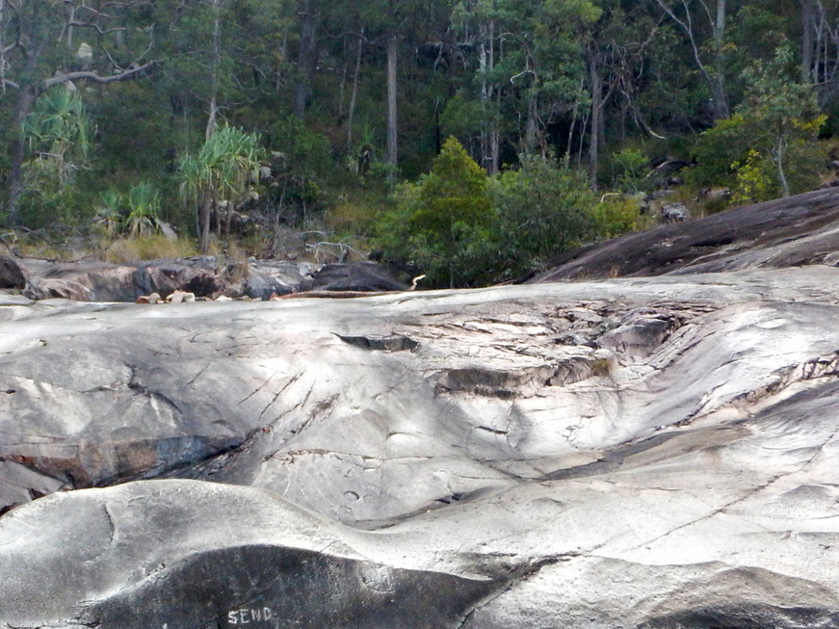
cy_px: 348
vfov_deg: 21.6
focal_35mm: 68
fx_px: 1648
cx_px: 127
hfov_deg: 27.8
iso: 125
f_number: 4.2
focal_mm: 6.6
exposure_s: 1/40
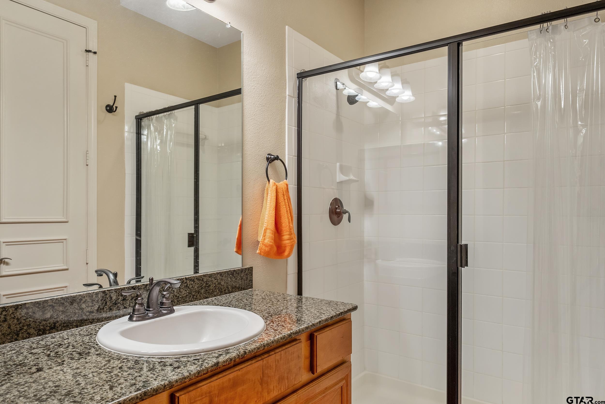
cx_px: 302
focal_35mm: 24
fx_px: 403
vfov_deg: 53.1
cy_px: 202
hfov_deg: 73.7
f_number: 8
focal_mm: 24
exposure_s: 1/15
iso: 800
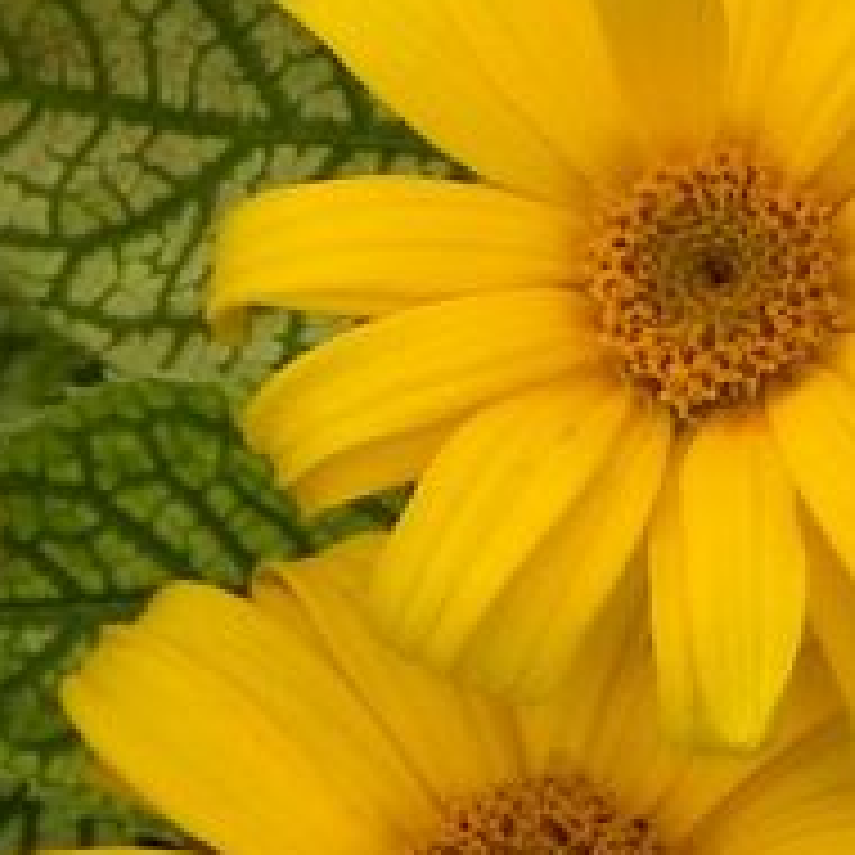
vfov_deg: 2.7
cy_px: 670
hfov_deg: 2.7
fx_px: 17856
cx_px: 1150
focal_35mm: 639
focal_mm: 23
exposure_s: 1/640
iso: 160
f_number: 5
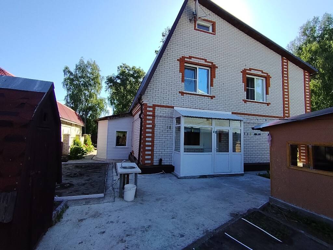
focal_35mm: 17
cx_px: 166
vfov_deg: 74.7
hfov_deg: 91.0
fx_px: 164
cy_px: 125
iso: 101
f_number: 2.2
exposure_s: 1/591
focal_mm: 1.43
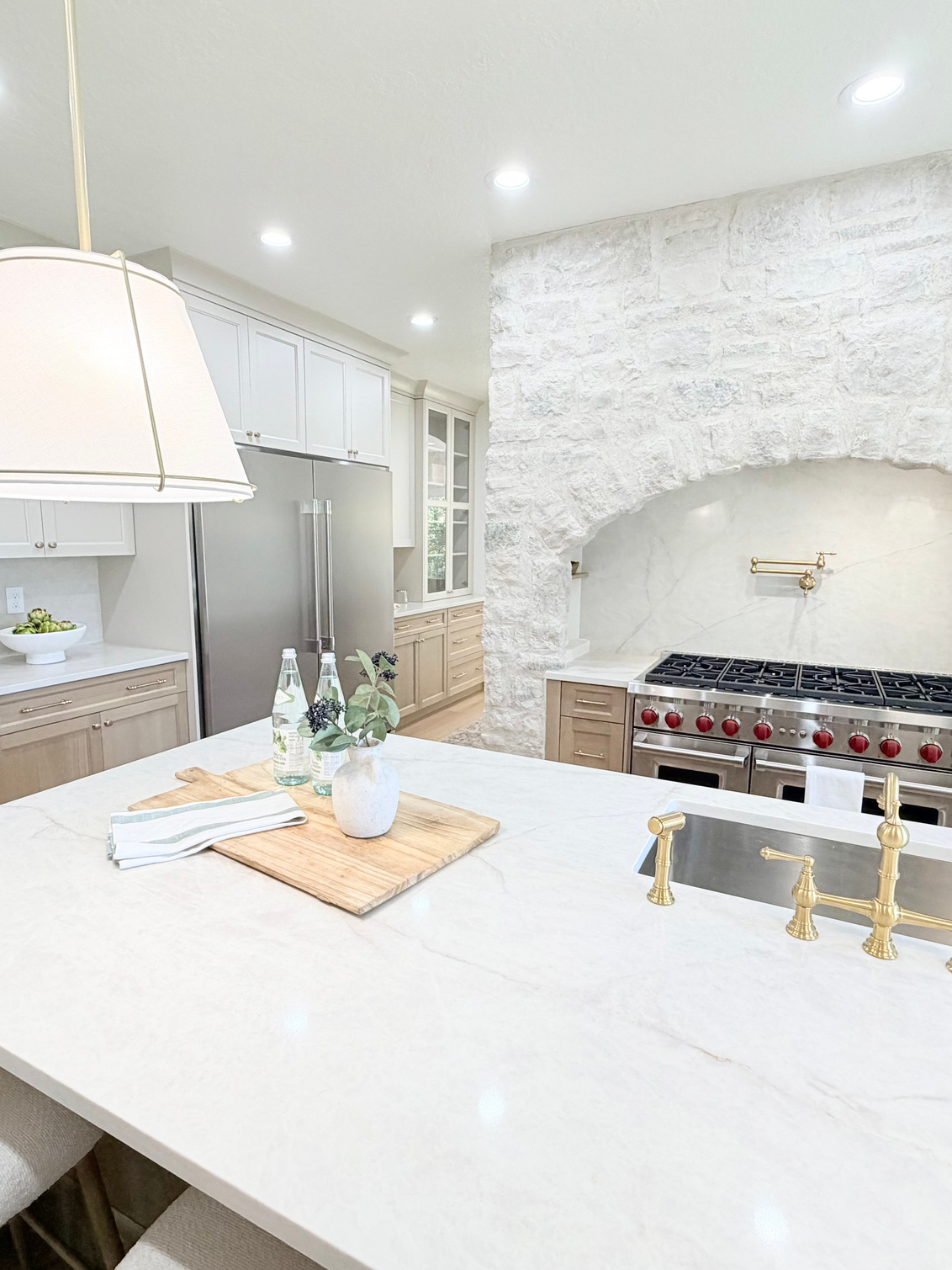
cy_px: 641
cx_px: 456
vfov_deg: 84.7
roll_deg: -0.4
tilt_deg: -9.3
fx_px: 697
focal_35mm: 19
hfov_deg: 68.7
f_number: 2.2
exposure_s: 1/120
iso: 100
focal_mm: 2.22
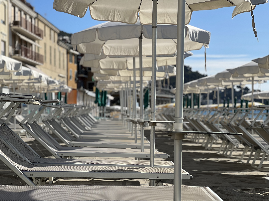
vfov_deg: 19.1
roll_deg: +0.8
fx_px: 598
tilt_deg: +1.9
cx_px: 134
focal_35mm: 77
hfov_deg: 25.3
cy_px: 100
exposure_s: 1/1340
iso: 32
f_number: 2.8
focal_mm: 9
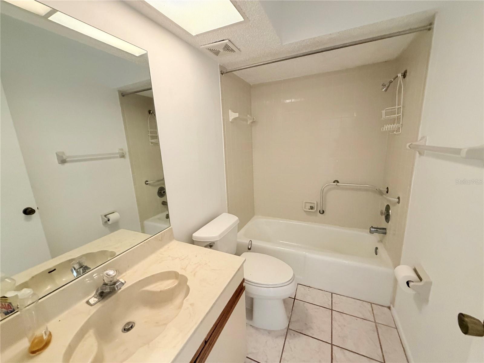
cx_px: 242
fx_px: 196
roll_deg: +2.0
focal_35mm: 14
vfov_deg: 85.7
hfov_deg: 102.1
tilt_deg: -12.5
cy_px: 182
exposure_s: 1/60
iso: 500
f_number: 2.2
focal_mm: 2.22
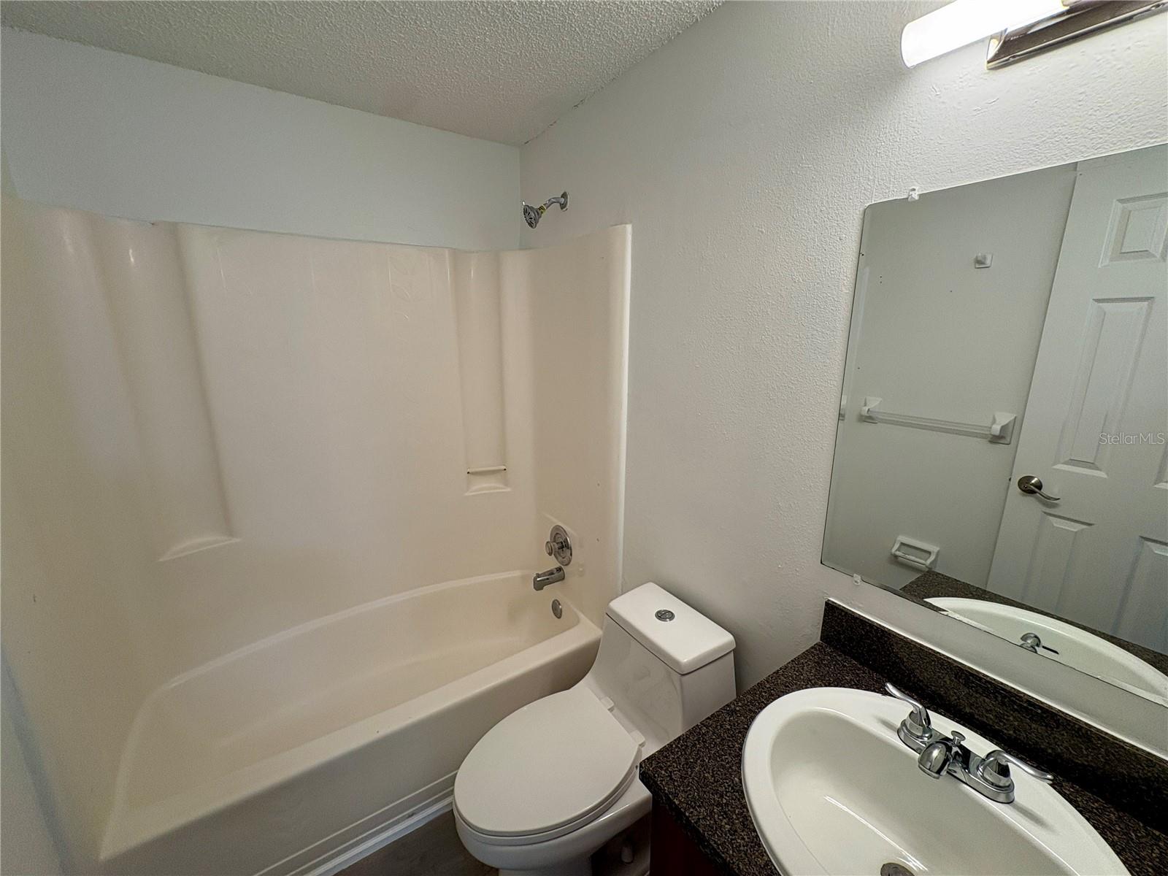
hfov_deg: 102.1
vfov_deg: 85.7
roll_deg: +0.3
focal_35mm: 14
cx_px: 584
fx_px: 472
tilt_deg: -12.9
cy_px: 438
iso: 125
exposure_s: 1/60
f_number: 2.2
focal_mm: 2.22
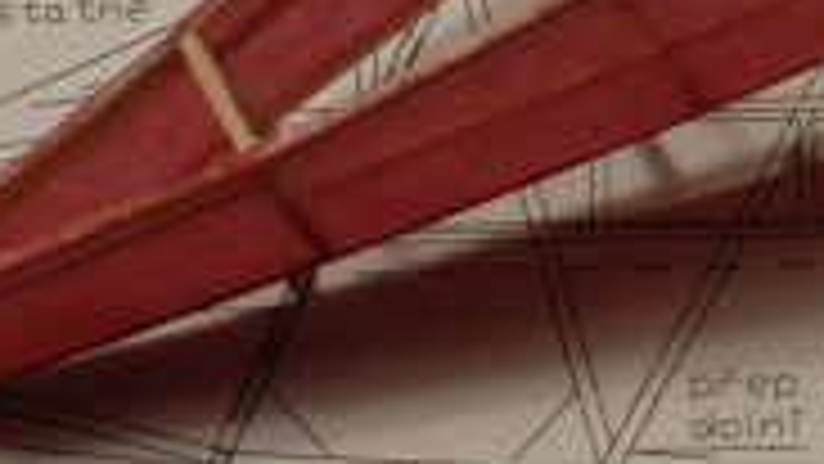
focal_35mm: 344
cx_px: 1319
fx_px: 7517
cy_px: -432
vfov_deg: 3.5
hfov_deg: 6.2
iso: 400
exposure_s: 1/100
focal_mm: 50
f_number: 5
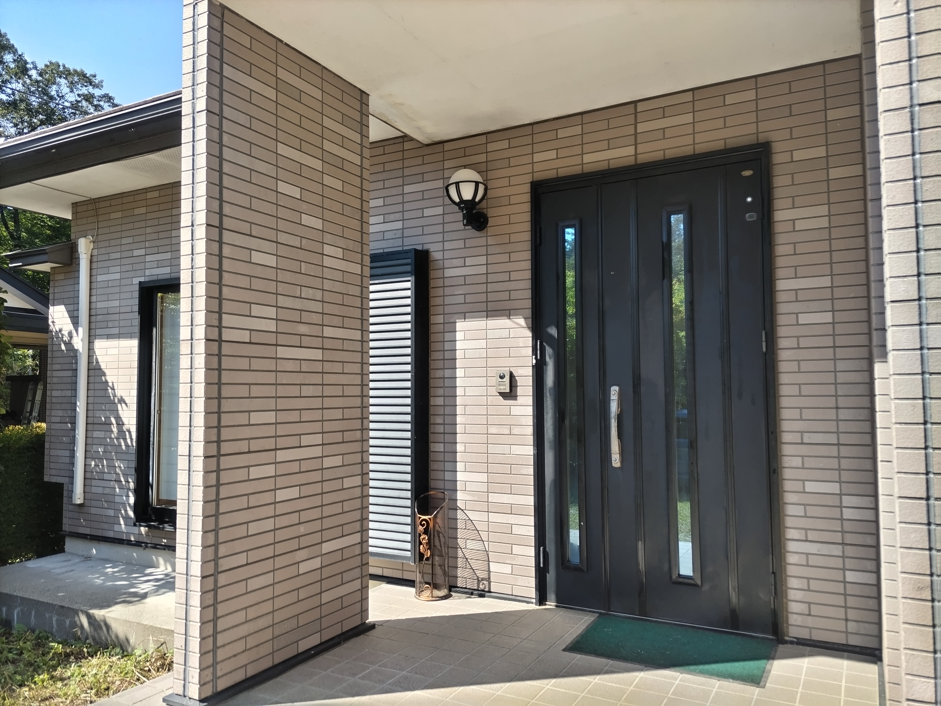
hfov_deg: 67.3
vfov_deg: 53.1
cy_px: 353
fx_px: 707
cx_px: 470
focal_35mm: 26
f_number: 1.79
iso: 50
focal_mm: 4.8
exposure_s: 1/167
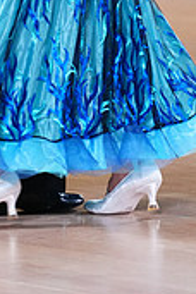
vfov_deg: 3.8
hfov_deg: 2.5
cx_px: -1
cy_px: -120
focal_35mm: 543
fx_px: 4434
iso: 2000
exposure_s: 1/400
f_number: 2.8
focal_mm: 160
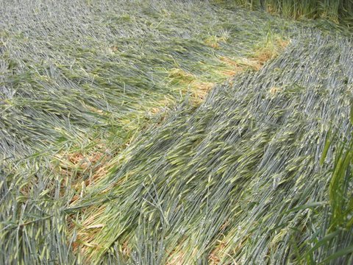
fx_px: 388
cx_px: 176
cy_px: 132
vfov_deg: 37.7
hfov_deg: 49.0
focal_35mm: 38
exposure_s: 1/500
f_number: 2.7
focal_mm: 6.2
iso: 64
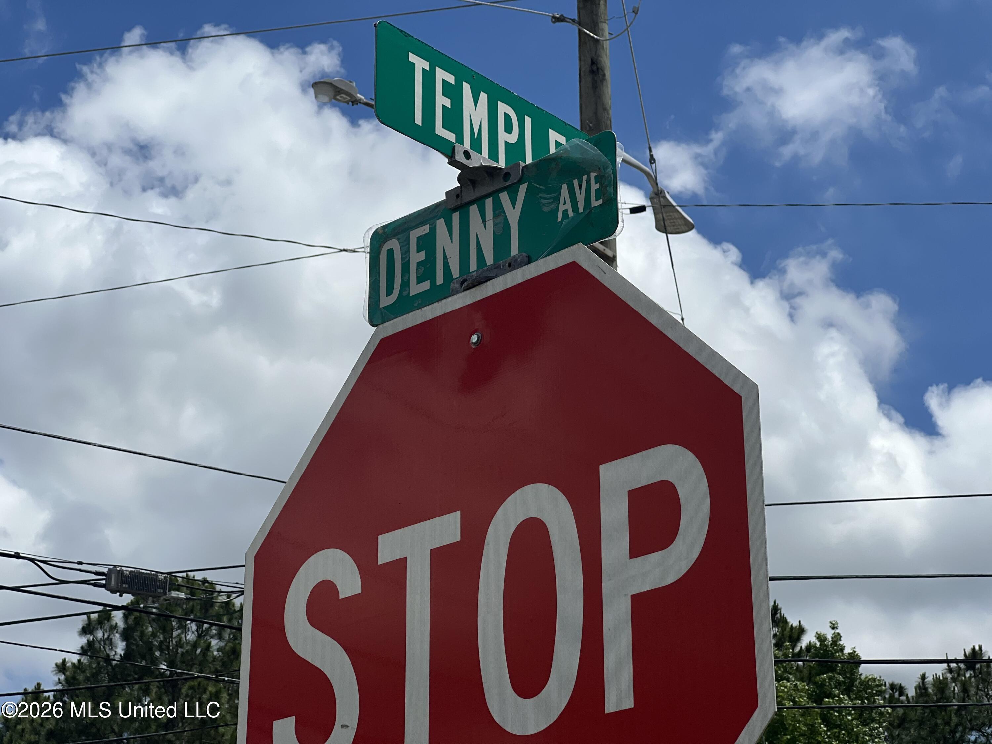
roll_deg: +1.5
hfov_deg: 25.3
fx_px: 2207
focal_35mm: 77
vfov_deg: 19.1
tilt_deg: +22.7
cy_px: 372
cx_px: 496
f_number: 2.8
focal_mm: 9
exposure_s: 1/1946
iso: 32
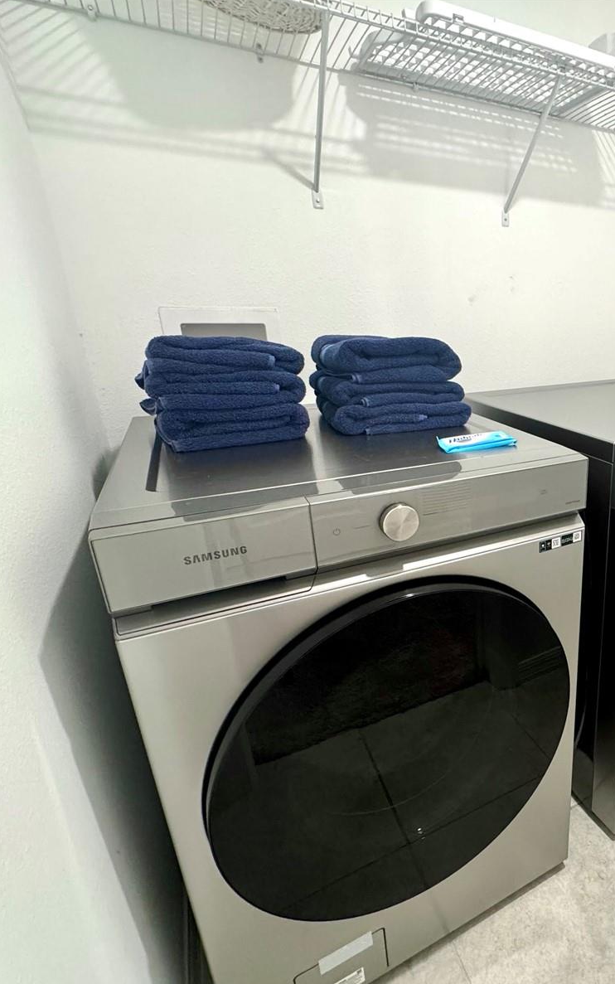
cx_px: 525
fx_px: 536
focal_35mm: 20
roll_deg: -0.2
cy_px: 493
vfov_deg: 85.1
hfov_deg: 53.9
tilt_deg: -20.0
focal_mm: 2.22
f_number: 2.2
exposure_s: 1/60
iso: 320
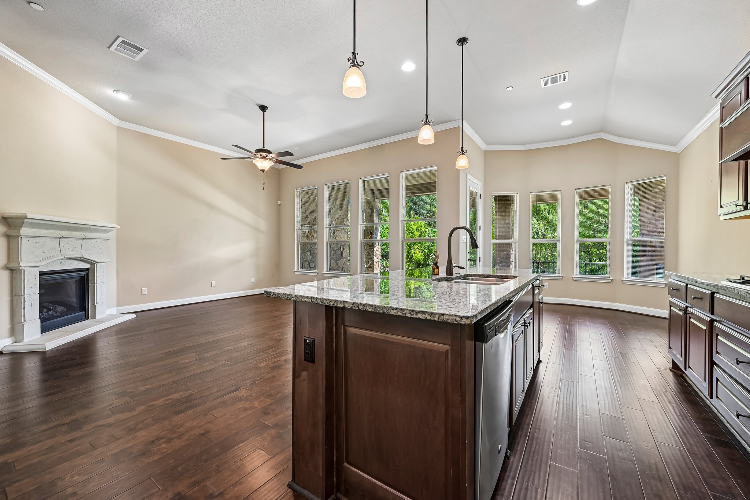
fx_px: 292
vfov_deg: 81.2
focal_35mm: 14
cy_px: 250
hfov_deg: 104.3
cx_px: 375
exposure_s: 1/8
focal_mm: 14
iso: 400
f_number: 8
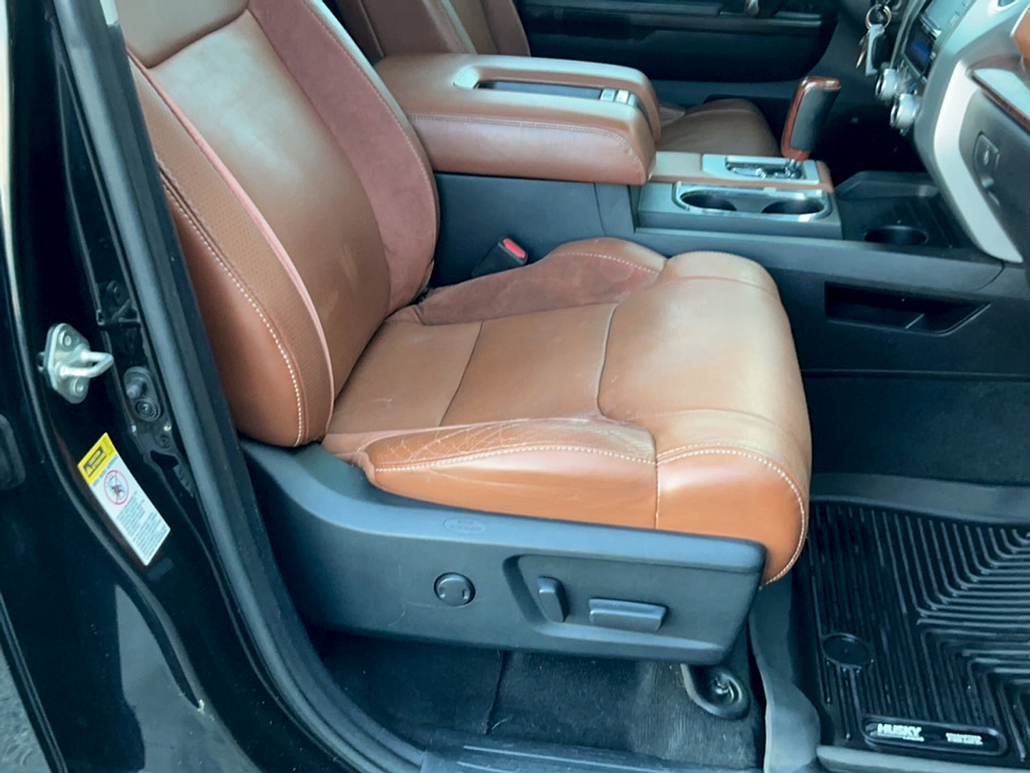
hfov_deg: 60.0
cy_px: 386
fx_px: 893
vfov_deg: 46.8
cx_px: 515
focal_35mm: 30
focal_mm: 3
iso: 80
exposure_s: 1/60
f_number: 1.8
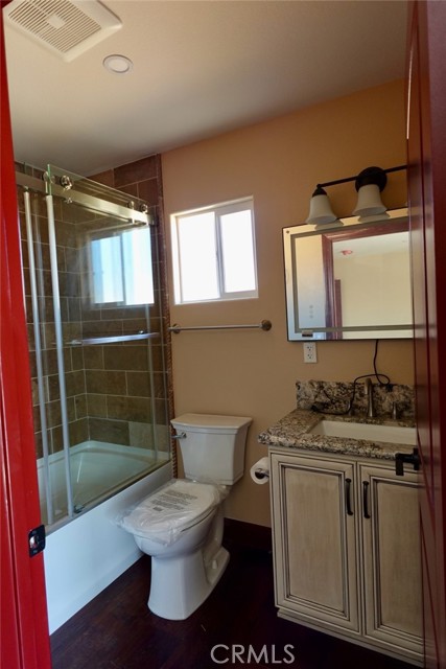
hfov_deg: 62.0
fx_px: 371
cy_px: 334
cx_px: 223
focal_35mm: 20
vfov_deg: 84.0
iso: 200
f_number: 2
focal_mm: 7.6
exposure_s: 1/80
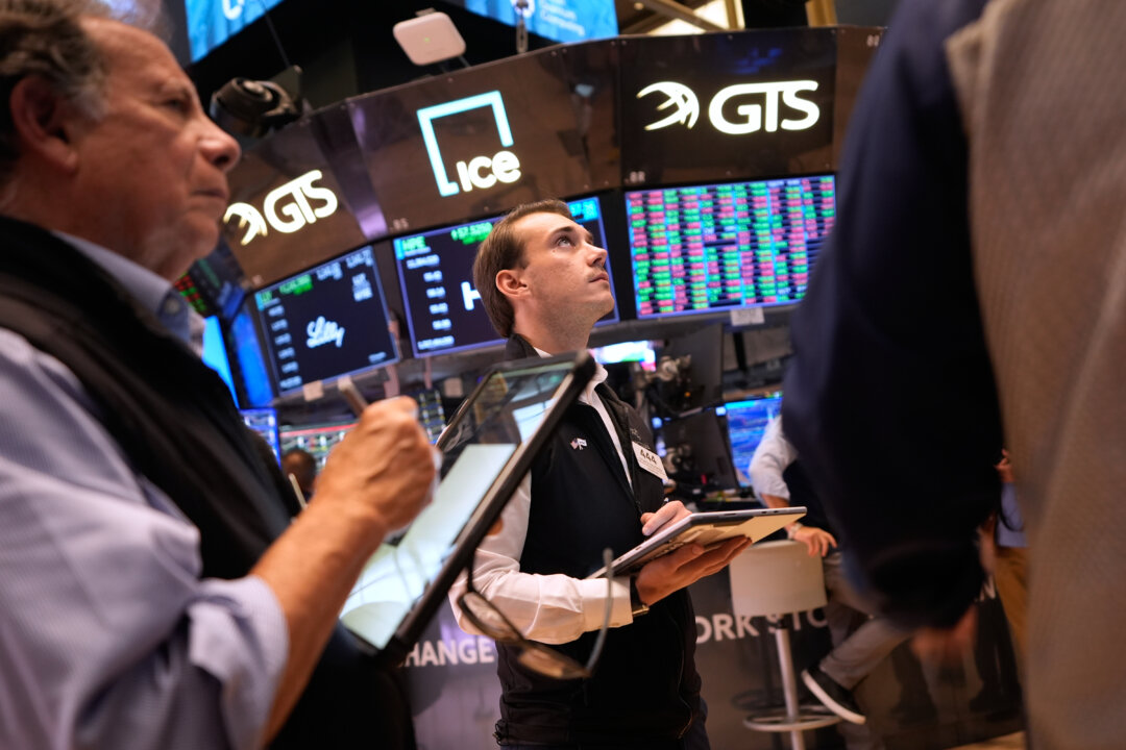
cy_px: 375
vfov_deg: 37.9
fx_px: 1095
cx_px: 563
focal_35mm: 35
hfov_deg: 54.4
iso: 1600
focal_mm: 35
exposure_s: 1/90
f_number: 2.8
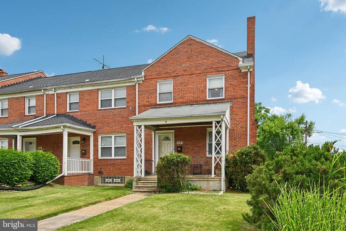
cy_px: 116
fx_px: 202
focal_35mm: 21
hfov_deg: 81.2
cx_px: 173
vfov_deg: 59.5
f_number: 8
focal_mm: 21
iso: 100
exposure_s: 1/250
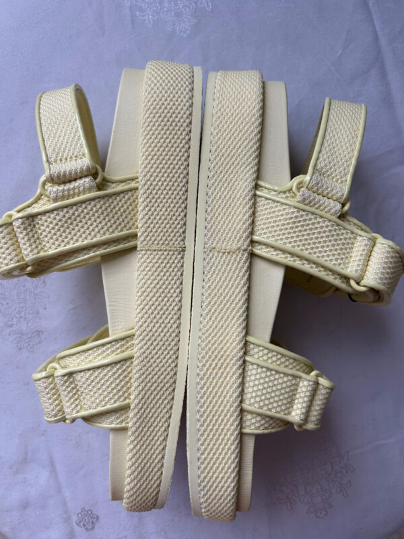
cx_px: 202
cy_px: 270
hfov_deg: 53.1
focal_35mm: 26
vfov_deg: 67.3
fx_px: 405
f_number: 1.5
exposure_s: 1/387
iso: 50
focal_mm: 5.7
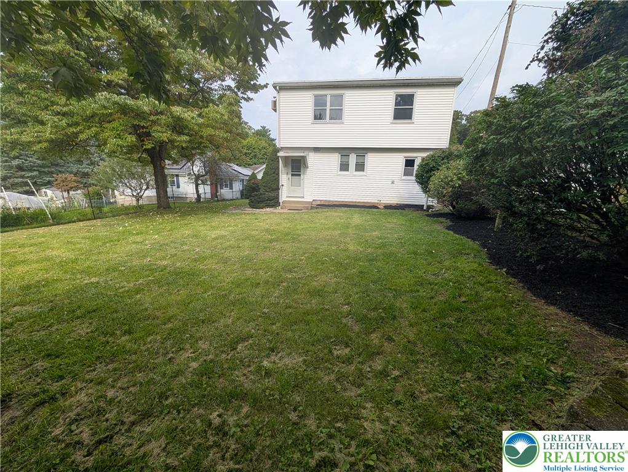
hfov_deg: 110.5
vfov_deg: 94.6
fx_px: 218
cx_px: 314
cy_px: 236
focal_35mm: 12
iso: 56
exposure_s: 1/2016
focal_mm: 2.02
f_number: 1.7
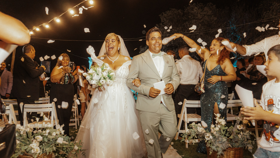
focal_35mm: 26
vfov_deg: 44.0
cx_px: 134
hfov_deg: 71.4
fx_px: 195
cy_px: 74
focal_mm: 16
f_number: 3.5
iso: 1000
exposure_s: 1/125
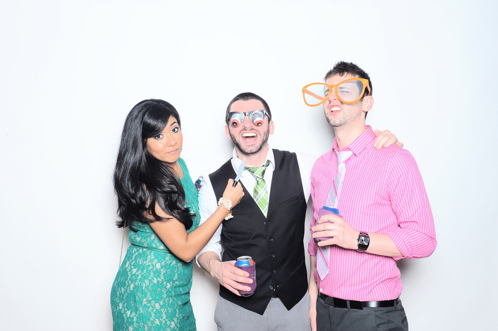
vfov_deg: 28.0
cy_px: 166
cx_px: 249
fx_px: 663
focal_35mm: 48
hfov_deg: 41.1
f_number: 10
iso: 500
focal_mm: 48
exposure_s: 1/200
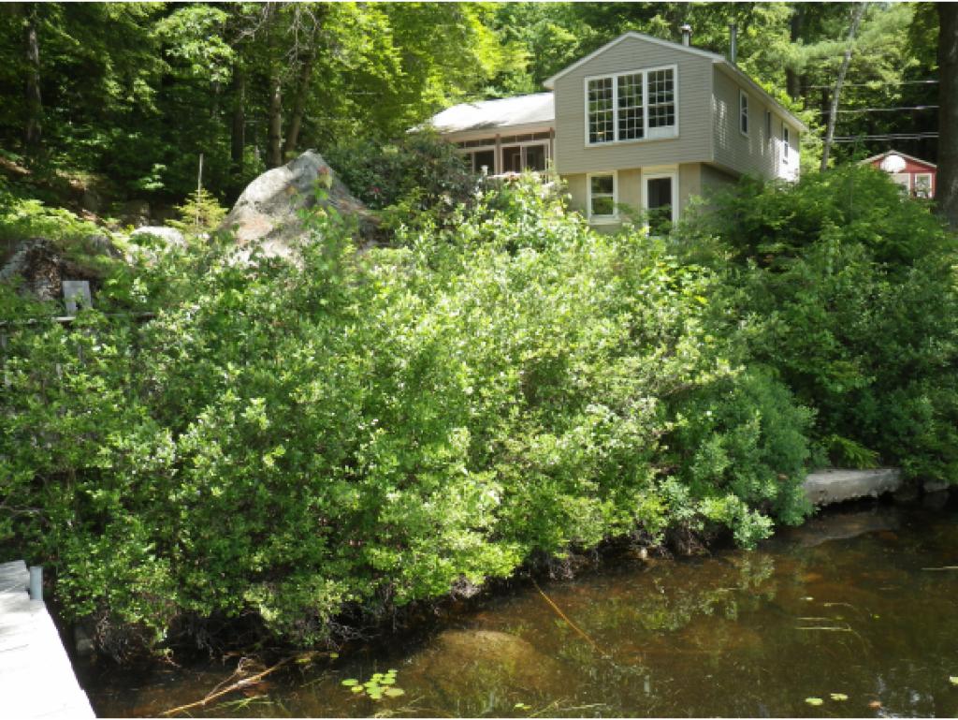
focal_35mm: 34
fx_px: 941
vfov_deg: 41.8
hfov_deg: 53.9
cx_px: 479
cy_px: 360
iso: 80
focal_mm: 6.1
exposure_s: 1/125
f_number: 3.8
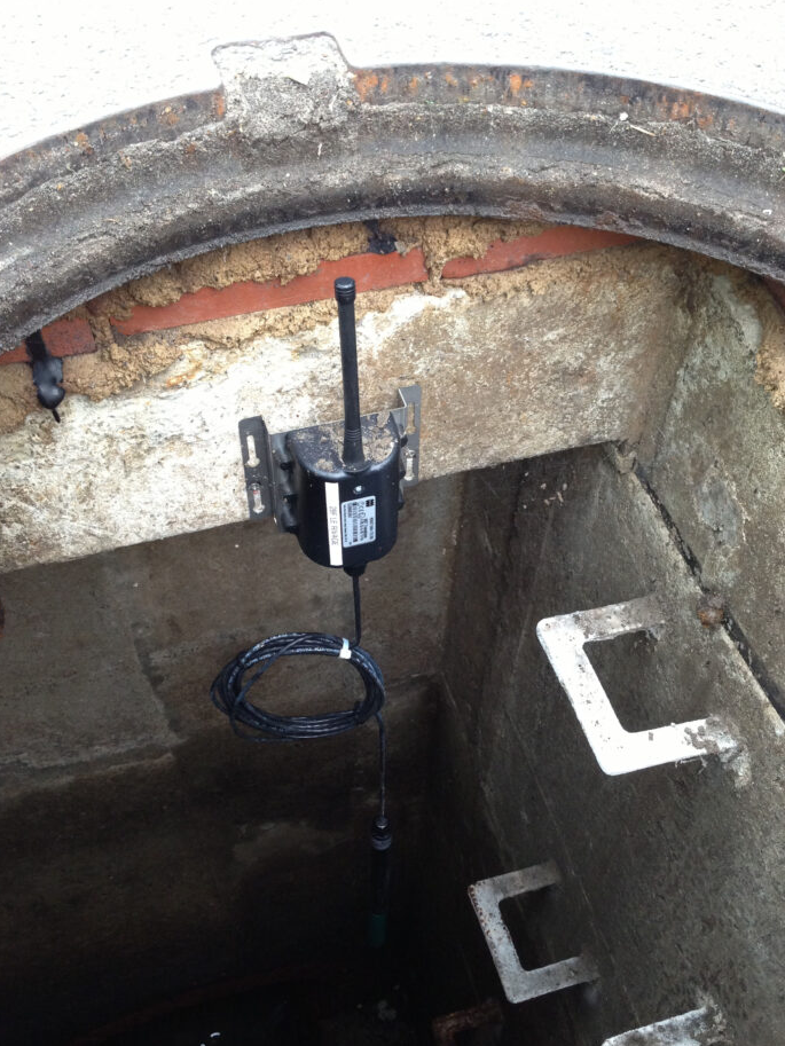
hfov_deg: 38.7
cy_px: 564
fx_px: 1118
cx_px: 418
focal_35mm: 37
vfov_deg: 50.1
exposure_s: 1/120
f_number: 2.4
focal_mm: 4.13
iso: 125
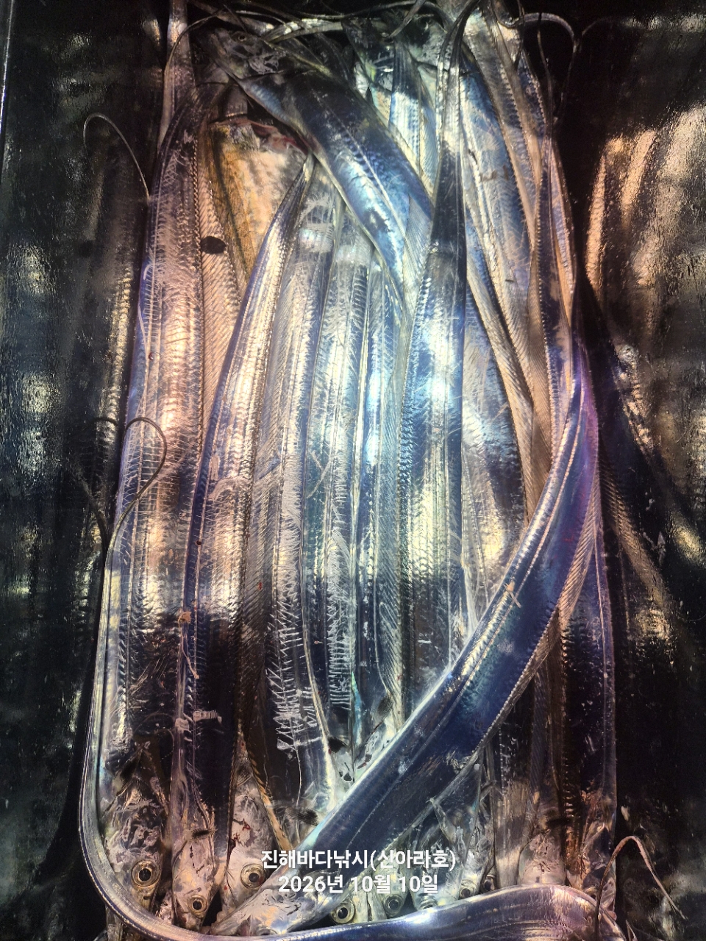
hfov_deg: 58.9
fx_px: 625
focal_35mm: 23
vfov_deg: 73.9
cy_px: 470
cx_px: 353
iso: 80
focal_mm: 5.4
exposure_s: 1/838
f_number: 1.8
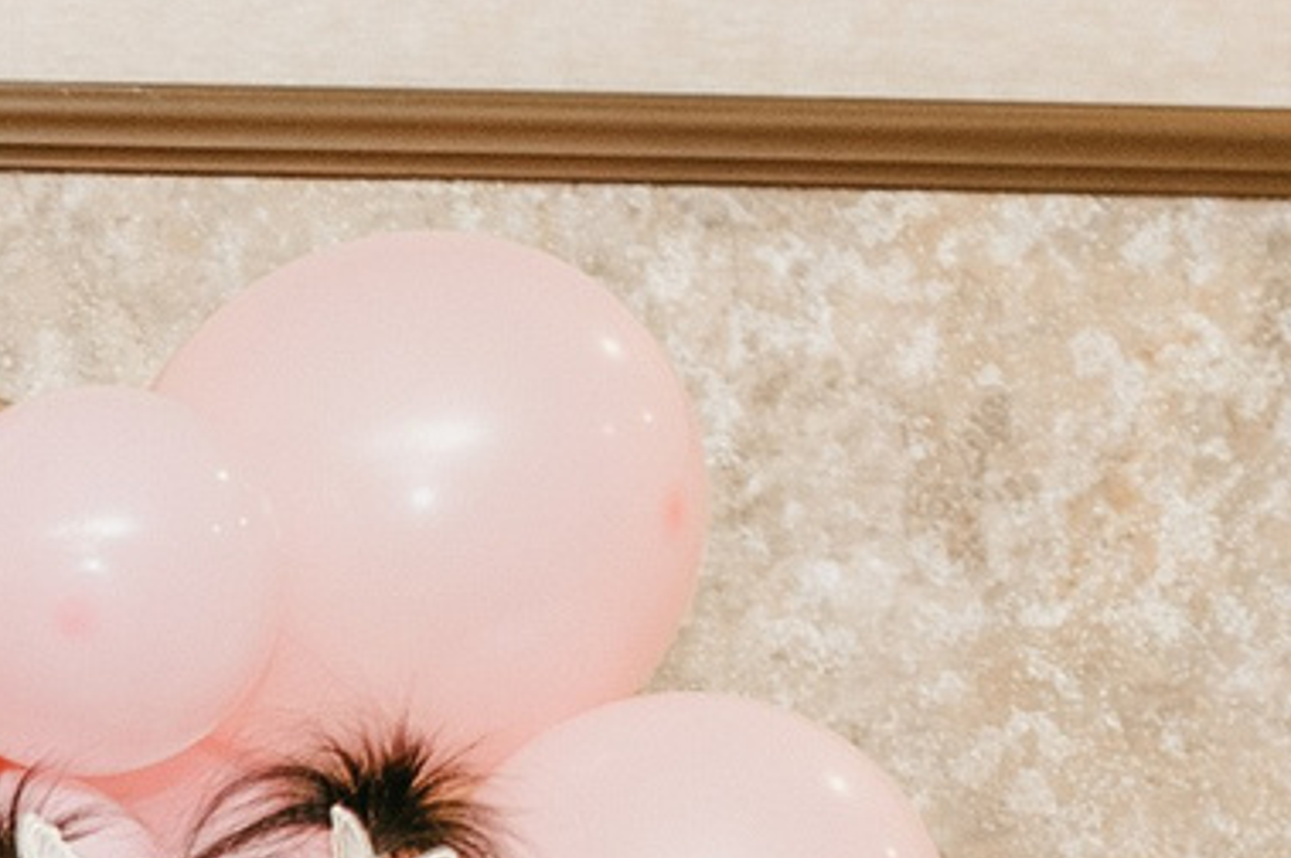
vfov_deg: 7.5
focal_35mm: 169
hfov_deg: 11.0
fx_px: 6055
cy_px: 2193
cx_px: -1332
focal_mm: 24
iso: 160
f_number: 4
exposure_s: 1/160
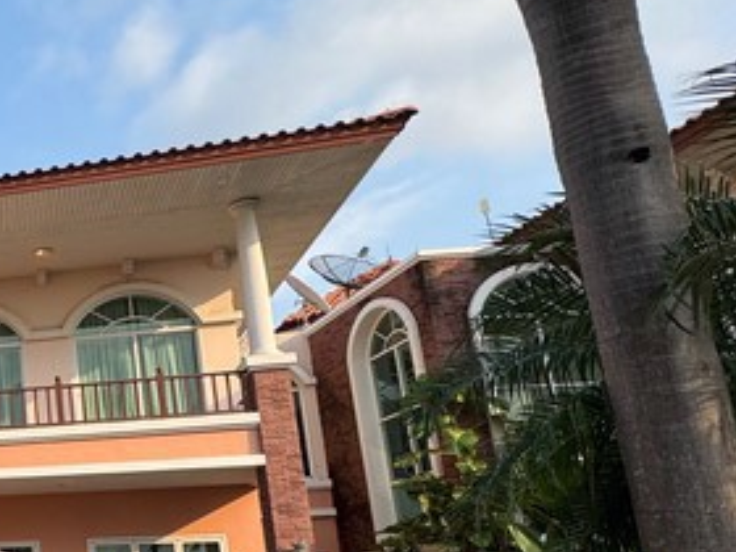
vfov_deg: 34.7
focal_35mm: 40
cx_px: -252
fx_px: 850
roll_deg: +0.4
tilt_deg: +12.4
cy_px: 452
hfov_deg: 32.8
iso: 50
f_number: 2.2
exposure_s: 1/1078
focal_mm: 2.22
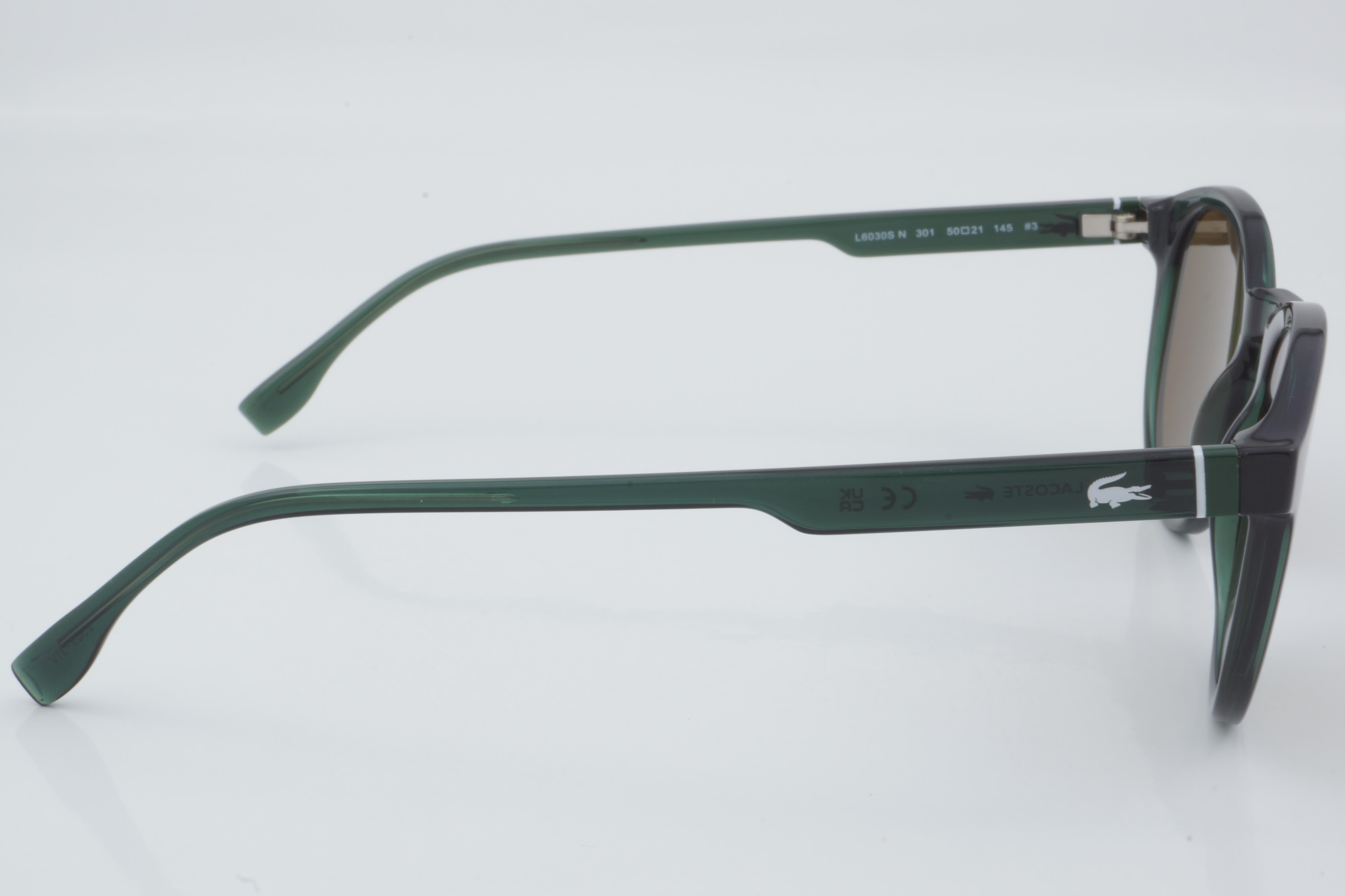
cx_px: 672
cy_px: 448
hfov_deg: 27.0
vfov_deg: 18.2
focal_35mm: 75
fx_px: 2802
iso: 100
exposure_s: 1/3
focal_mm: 50
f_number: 32
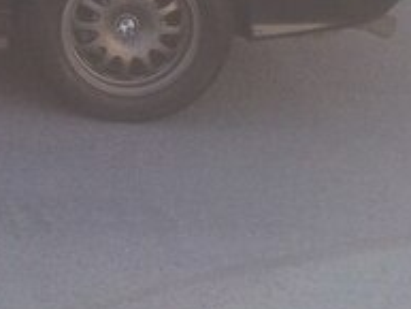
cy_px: -123
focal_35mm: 99
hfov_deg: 17.7
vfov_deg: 14.2
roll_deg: -2.0
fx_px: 1176
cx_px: -211
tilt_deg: -14.3
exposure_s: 1/977
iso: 32
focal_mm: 4.15
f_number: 2.2
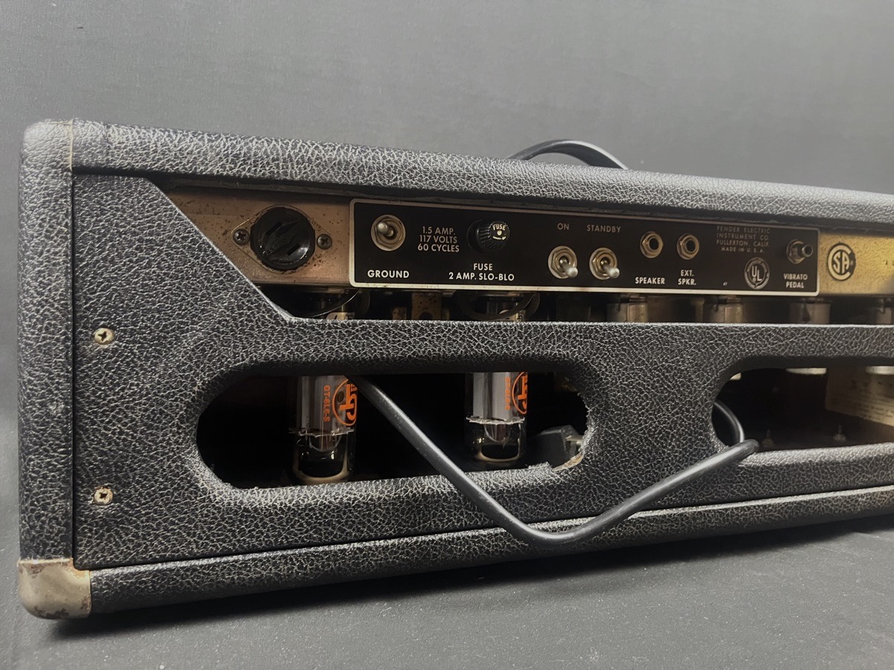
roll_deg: -1.9
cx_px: 447
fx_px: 671
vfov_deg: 53.1
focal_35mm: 26
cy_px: 335
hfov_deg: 67.3
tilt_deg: -2.8
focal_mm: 5.1
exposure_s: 1/40
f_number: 1.6
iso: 400
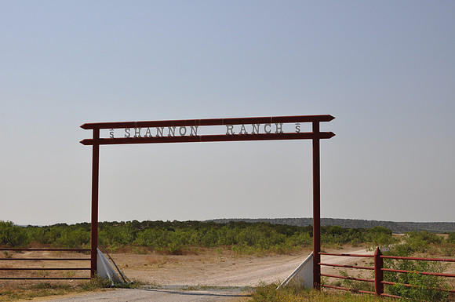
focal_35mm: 52
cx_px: 228
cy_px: 151
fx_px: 663
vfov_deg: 25.7
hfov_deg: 37.9
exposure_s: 1/250
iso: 200
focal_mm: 35
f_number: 8
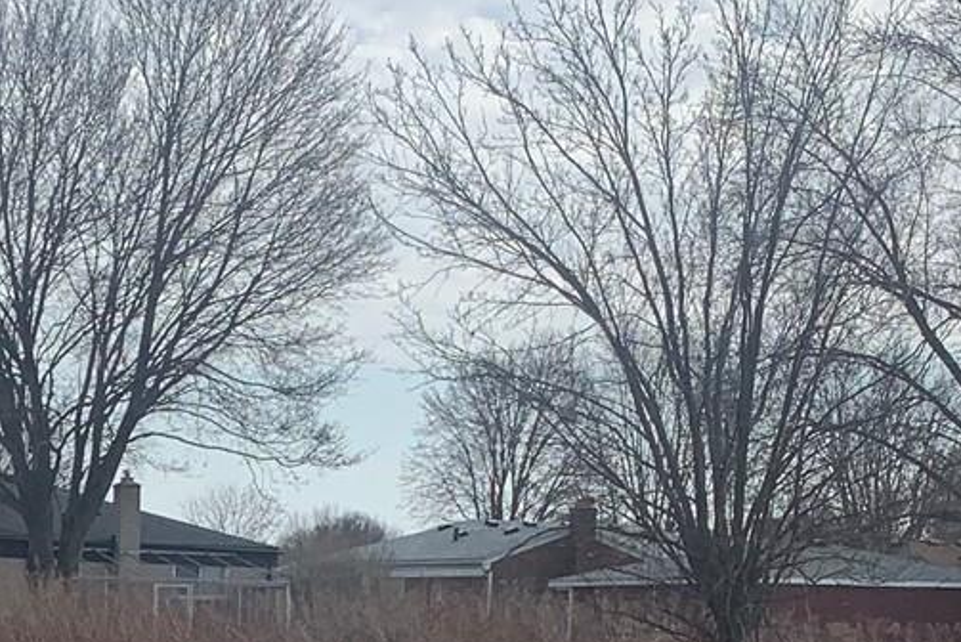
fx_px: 2938
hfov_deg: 18.3
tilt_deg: -7.9
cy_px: 1005
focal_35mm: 110
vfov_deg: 11.8
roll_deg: -0.8
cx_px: 120
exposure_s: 1/2364
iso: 25
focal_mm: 4.25
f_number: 1.8
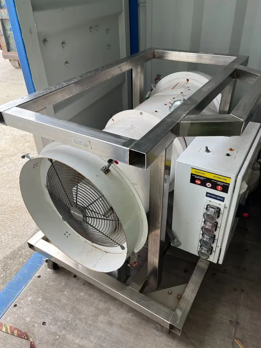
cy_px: 174
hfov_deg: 53.1
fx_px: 261
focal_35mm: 26
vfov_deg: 67.3
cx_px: 130
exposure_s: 1/122
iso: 50
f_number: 1.6
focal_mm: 5.1
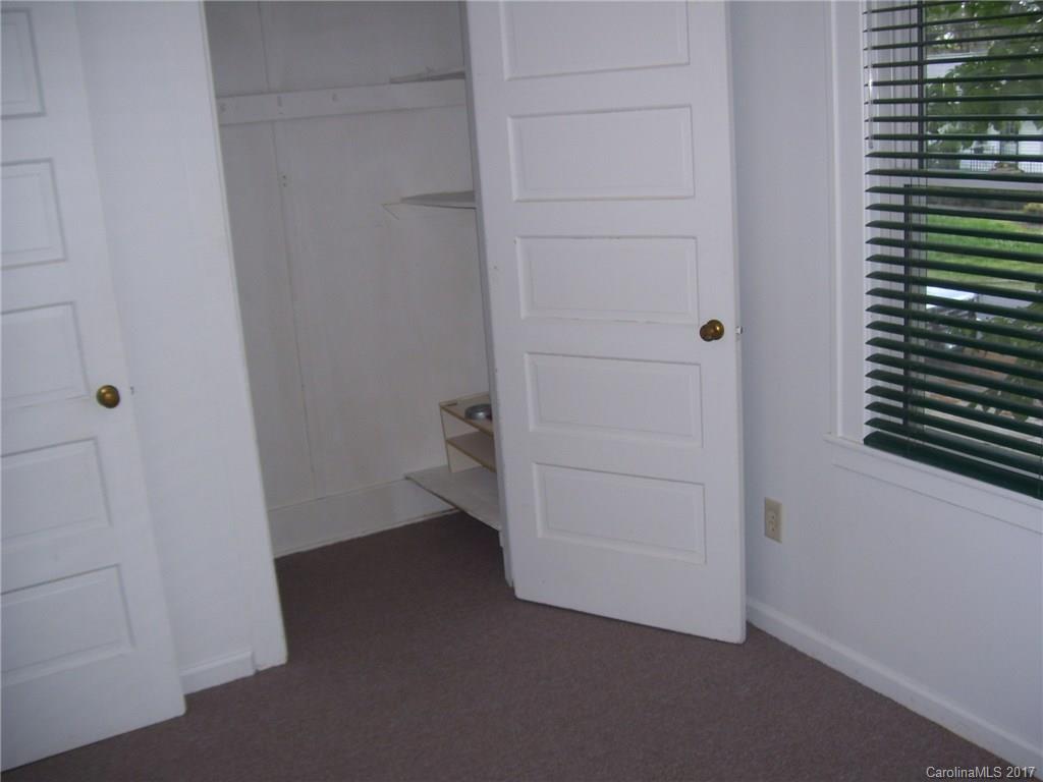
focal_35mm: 36
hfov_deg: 51.4
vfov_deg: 39.7
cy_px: 391
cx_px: 522
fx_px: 1085
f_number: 2.7
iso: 80
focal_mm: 6
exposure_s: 1/60
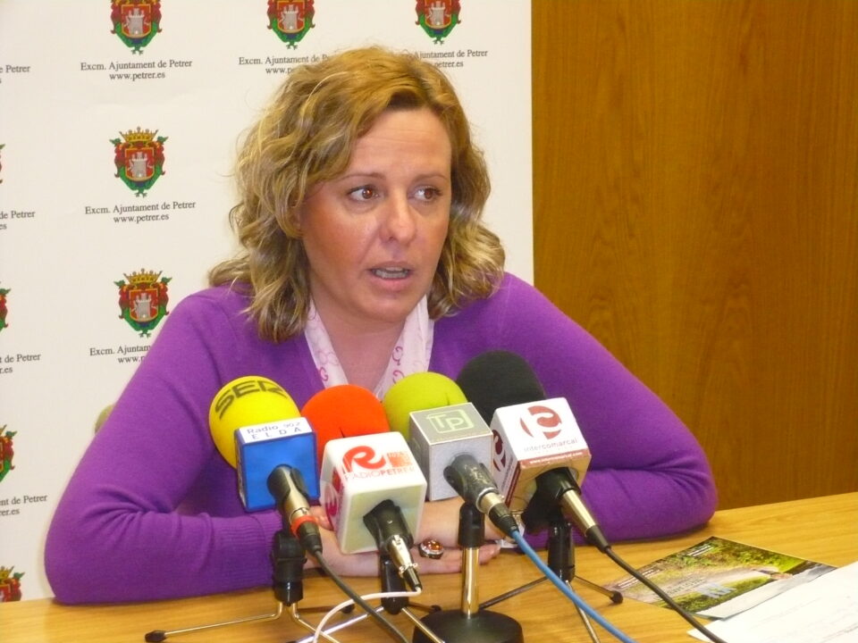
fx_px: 2553
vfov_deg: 14.4
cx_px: 429
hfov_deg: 19.1
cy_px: 322
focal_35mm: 103
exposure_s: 1/30
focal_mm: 17
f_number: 4.9
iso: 500
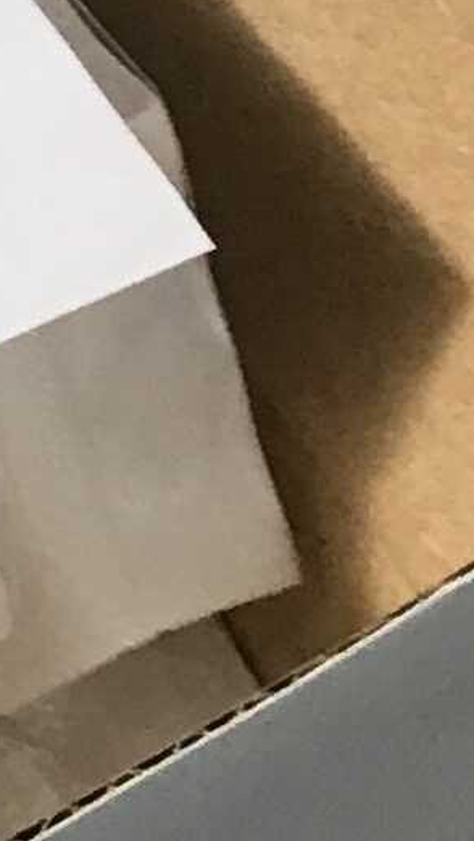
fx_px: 4710
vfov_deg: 10.1
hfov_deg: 5.4
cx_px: -964
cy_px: 16
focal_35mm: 211
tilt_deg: -63.2
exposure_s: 1/40
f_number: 2.4
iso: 25
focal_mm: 3.3
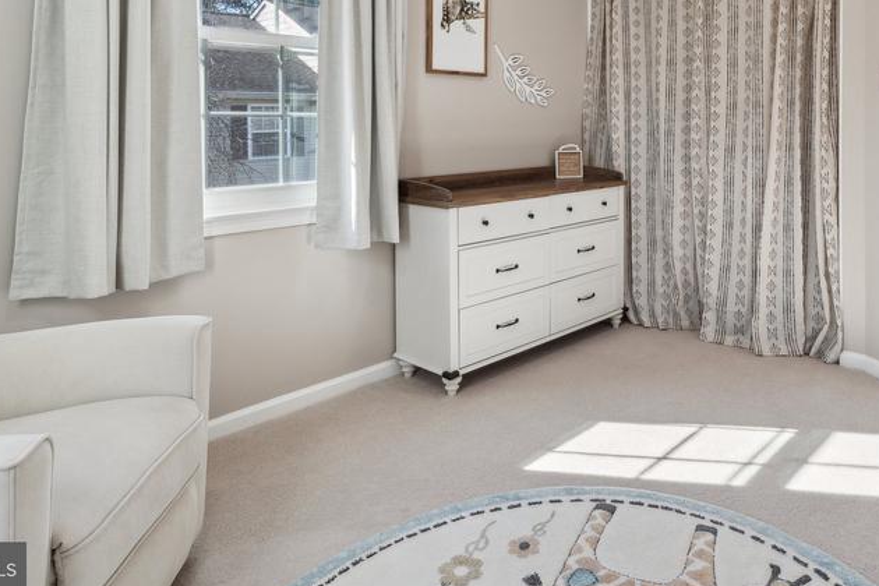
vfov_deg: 46.9
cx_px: 586
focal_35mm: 26
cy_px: 117
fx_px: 635
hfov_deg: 67.5
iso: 200
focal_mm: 16
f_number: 8
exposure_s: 1/30
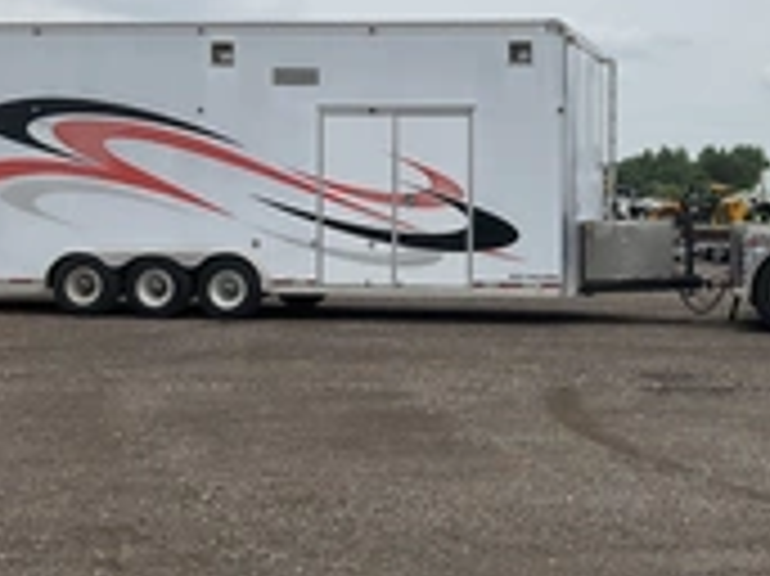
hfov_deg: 27.7
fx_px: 1512
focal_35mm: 68
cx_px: 675
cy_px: 184
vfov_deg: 21.5
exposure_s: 1/2538
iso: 25
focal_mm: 3
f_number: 1.8
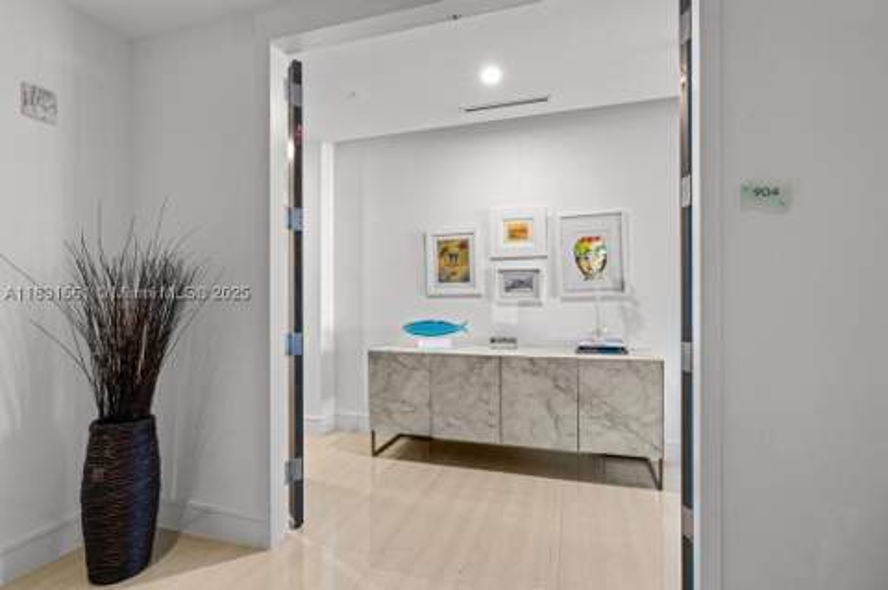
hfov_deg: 93.3
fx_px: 419
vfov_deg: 70.3
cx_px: 444
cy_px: 295
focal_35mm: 17
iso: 400
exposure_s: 1/3
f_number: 8
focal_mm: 17
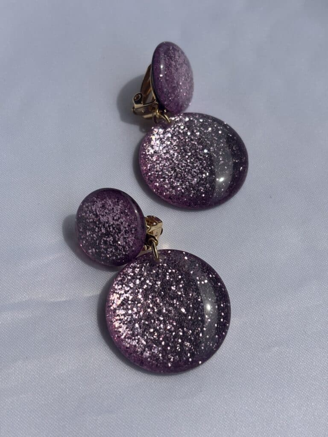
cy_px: 218
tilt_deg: -62.1
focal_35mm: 52
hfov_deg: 28.0
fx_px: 657
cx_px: 164
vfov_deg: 36.8
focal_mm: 5.96
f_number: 1.6
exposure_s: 1/3788
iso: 40
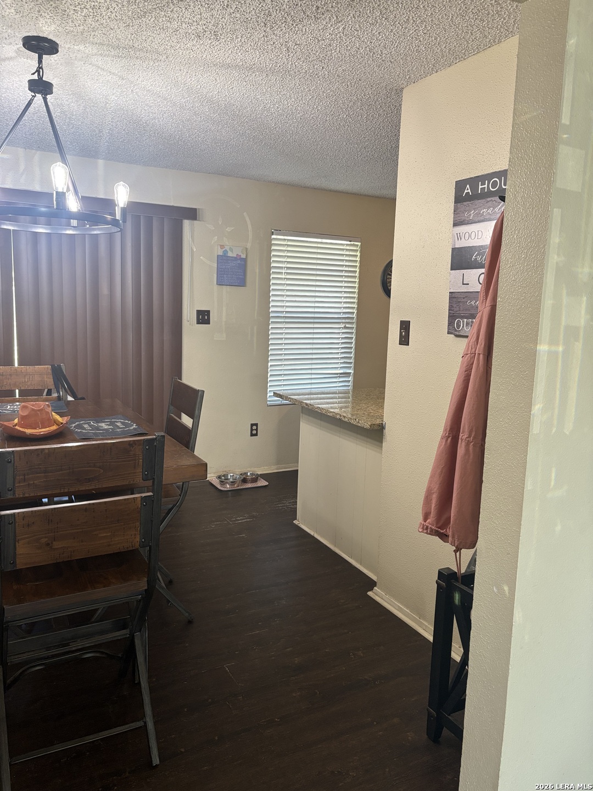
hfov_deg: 53.1
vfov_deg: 67.3
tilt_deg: -8.8
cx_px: 296
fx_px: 594
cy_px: 396
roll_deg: -1.9
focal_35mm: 26
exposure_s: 1/60
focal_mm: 5.96
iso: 160
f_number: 1.6
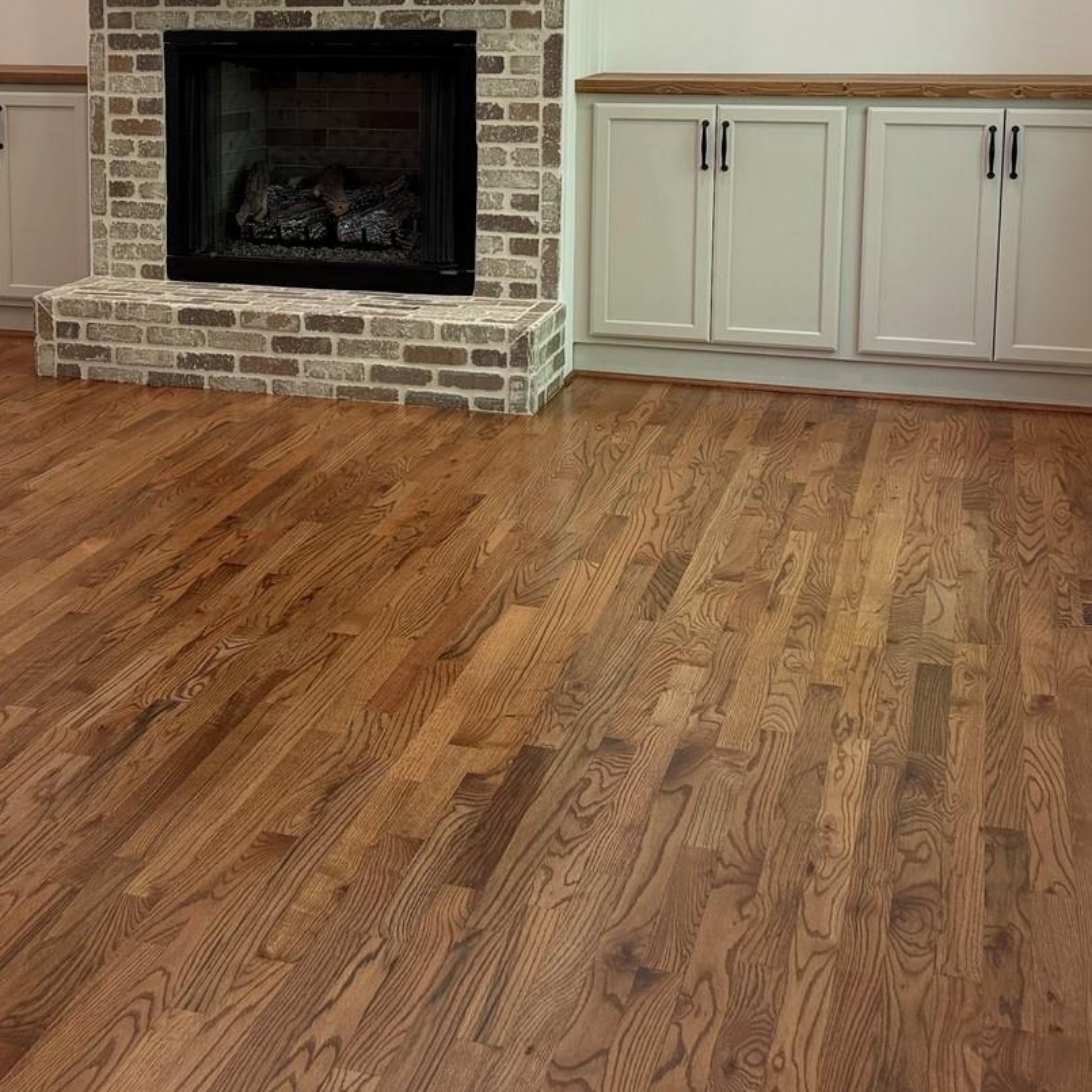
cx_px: 227
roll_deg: +0.7
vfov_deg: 30.9
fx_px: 1927
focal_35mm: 54
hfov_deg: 30.9
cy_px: 235
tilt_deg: -8.3
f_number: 1.78
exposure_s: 1/120
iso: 80
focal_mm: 6.76
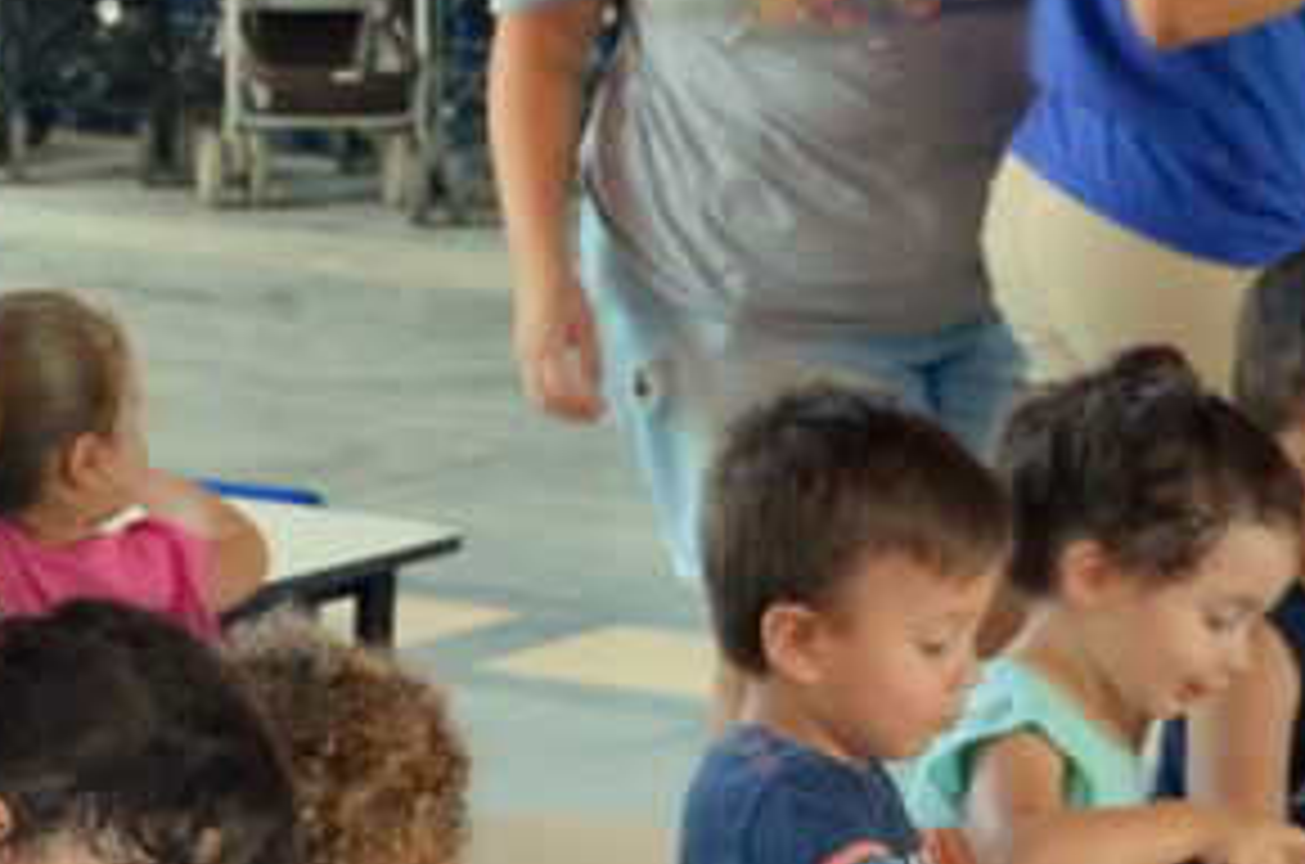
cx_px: 4
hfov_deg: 11.2
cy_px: 873
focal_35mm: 182
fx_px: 6583
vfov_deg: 7.5
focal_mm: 22
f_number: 4.5
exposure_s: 1/80
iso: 400
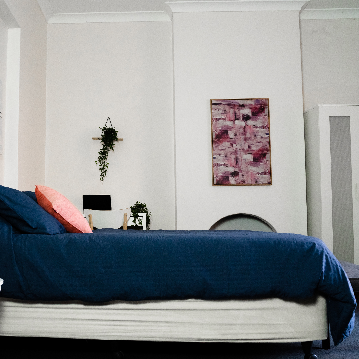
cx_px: 102
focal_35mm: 45
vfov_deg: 37.6
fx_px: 528
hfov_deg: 36.9
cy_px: 179
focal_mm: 35
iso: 1000
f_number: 5.6
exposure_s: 1/60
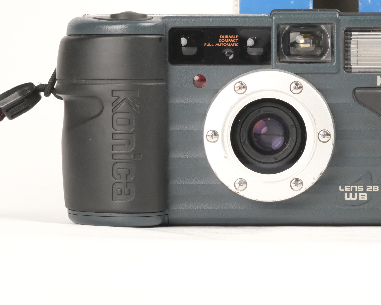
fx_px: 1466
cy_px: 125
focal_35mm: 130
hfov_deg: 14.8
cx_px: 256
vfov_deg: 11.9
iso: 3200
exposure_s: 1/60
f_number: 14
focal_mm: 60
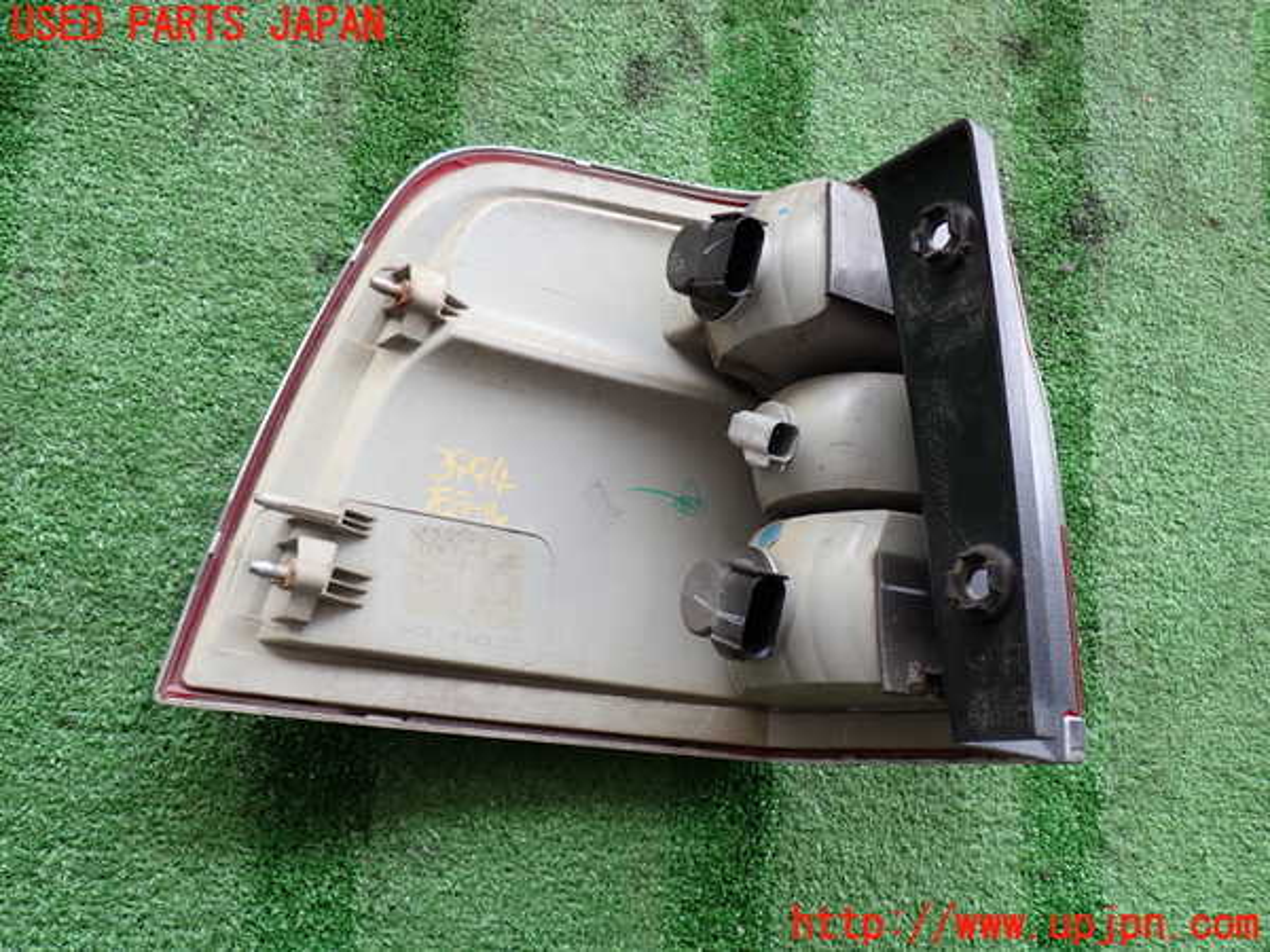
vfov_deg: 44.2
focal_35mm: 32
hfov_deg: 56.8
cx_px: 635
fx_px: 1174
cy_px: 476
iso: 100
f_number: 2.4
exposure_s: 1/100
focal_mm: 5.79
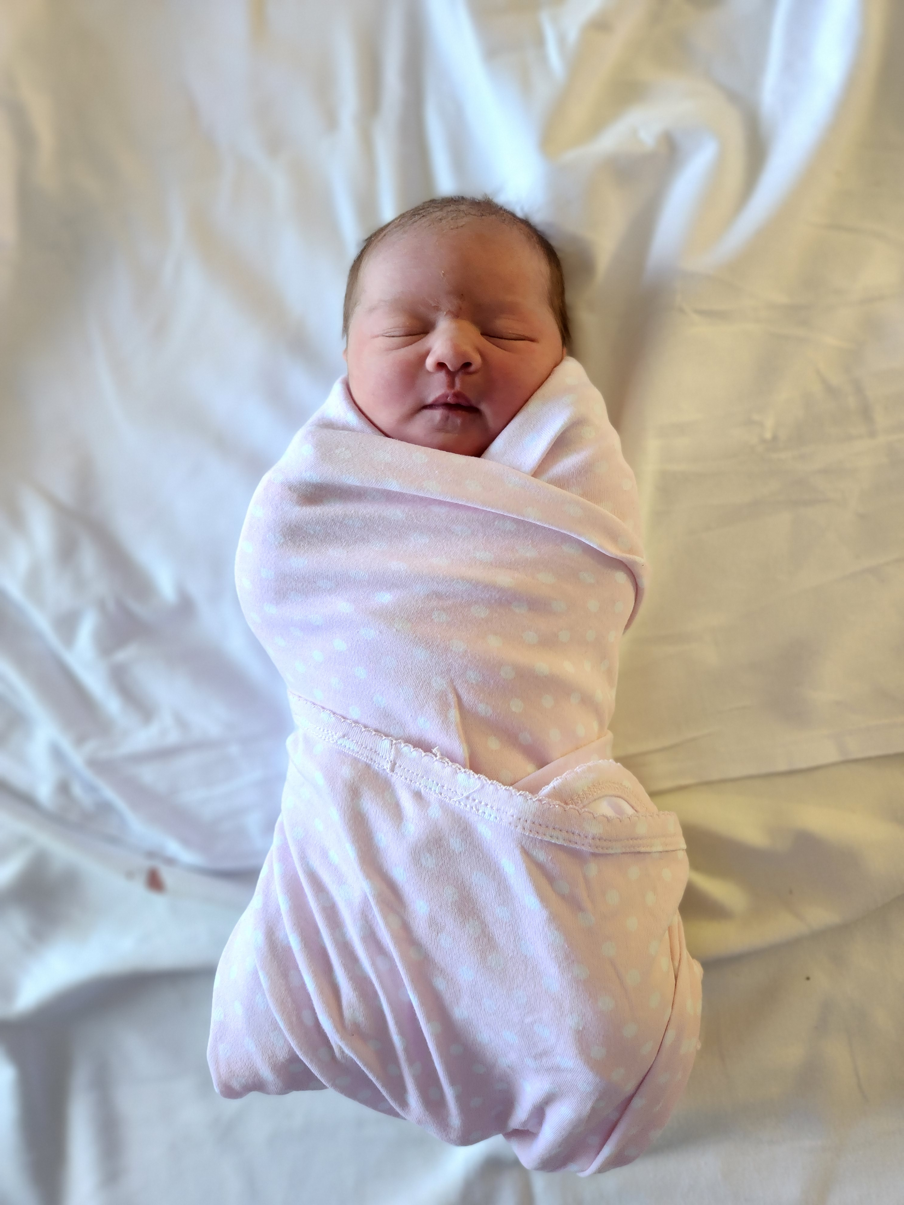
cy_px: 602
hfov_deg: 58.9
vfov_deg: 73.9
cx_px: 452
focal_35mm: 23
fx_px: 801
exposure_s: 1/33
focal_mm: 5.4
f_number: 1.8
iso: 320
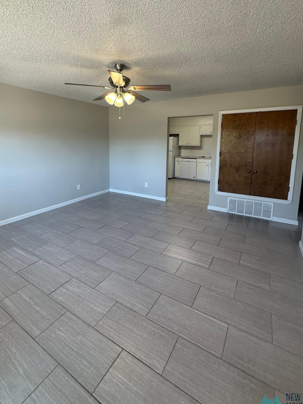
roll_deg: -0.5
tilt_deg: -6.7
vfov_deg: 90.2
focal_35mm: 17
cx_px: 141
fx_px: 198
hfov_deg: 74.6
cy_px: 169
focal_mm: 2.22
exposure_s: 1/120
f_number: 2.2
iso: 125
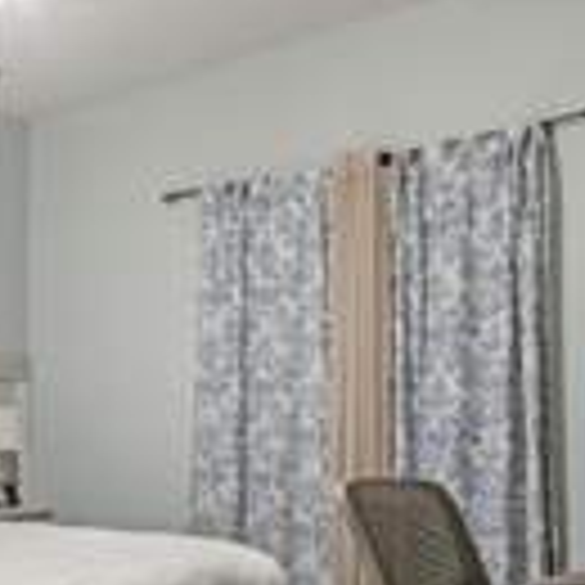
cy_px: 416
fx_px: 986
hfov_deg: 29.3
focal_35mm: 52
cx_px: -86
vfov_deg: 32.6
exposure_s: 1/40
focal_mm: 11
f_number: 9
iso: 320
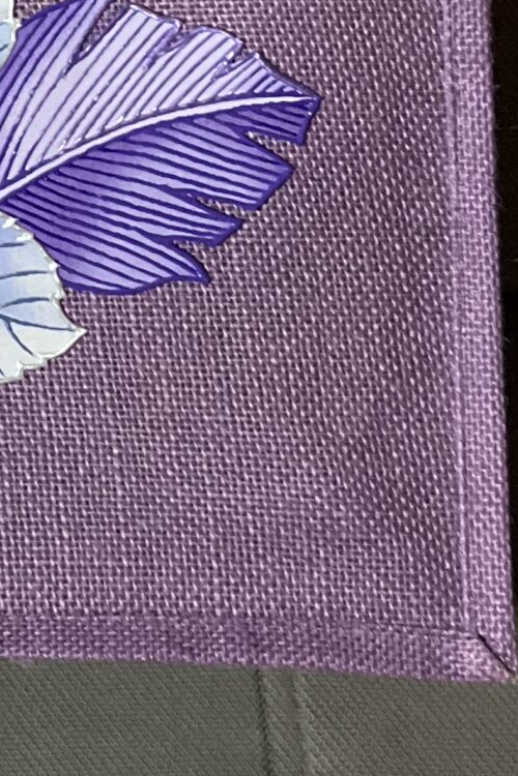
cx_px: -198
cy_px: -141
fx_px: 2223
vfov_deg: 18.8
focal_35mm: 103
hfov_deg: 12.8
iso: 200
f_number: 1.8
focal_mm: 3
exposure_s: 1/50
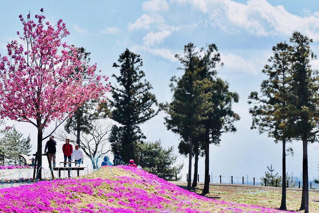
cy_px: 134
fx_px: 1808
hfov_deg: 10.1
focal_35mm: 204
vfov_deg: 6.7
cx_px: 131
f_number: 7.1
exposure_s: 1/800
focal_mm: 90
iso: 100
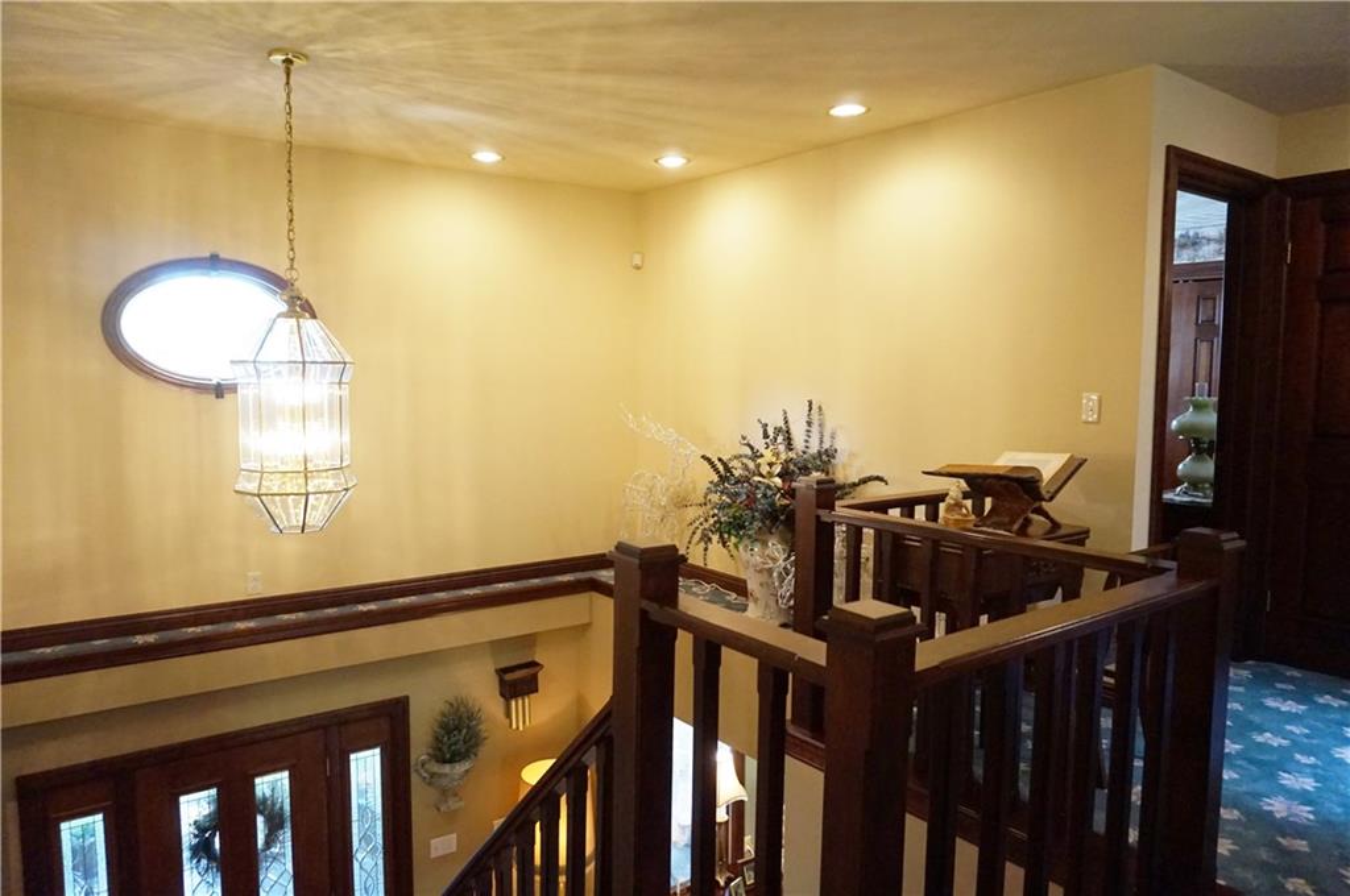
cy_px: 448
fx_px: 899
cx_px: 675
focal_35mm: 24
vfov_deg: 53.0
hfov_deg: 73.8
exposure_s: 1/160
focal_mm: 16
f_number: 3.5
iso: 2000
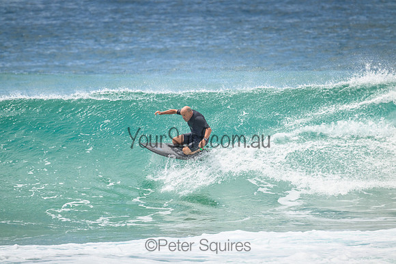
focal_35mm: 800
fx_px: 8802
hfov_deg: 2.6
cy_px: 132
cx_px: 198
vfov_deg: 1.7
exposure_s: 1/2000
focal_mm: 800
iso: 900
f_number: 11
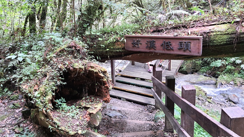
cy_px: 56
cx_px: 120
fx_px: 188
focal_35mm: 29
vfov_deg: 40.0
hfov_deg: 66.1
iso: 320
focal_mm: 4.32
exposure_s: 1/40
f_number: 1.7
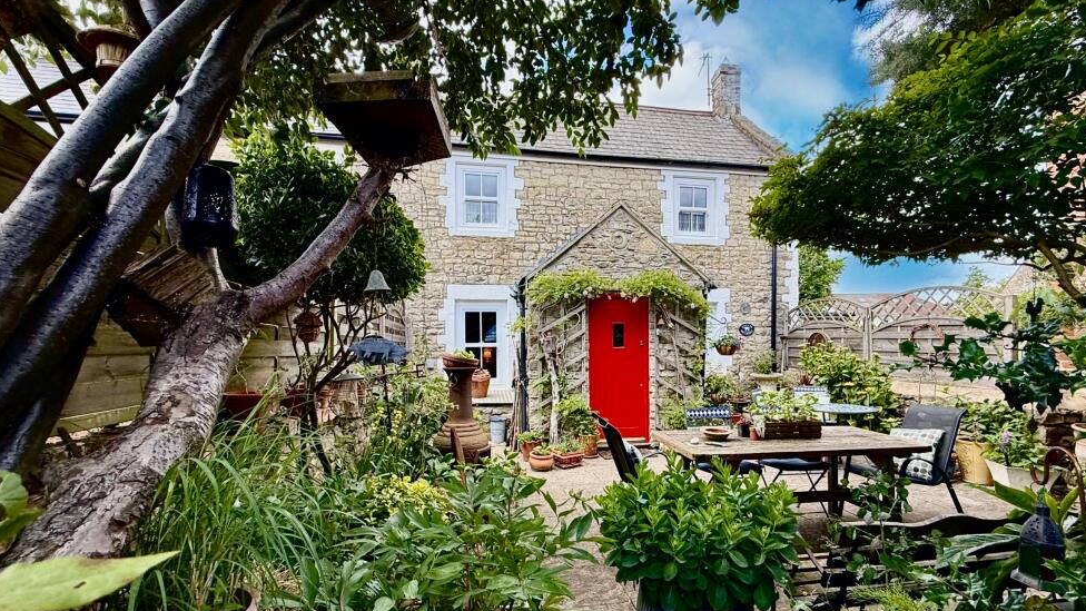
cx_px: 567
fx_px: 461
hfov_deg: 99.3
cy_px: 346
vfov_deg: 66.8
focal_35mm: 16
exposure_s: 1/312
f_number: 2.2
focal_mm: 2.22
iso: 50
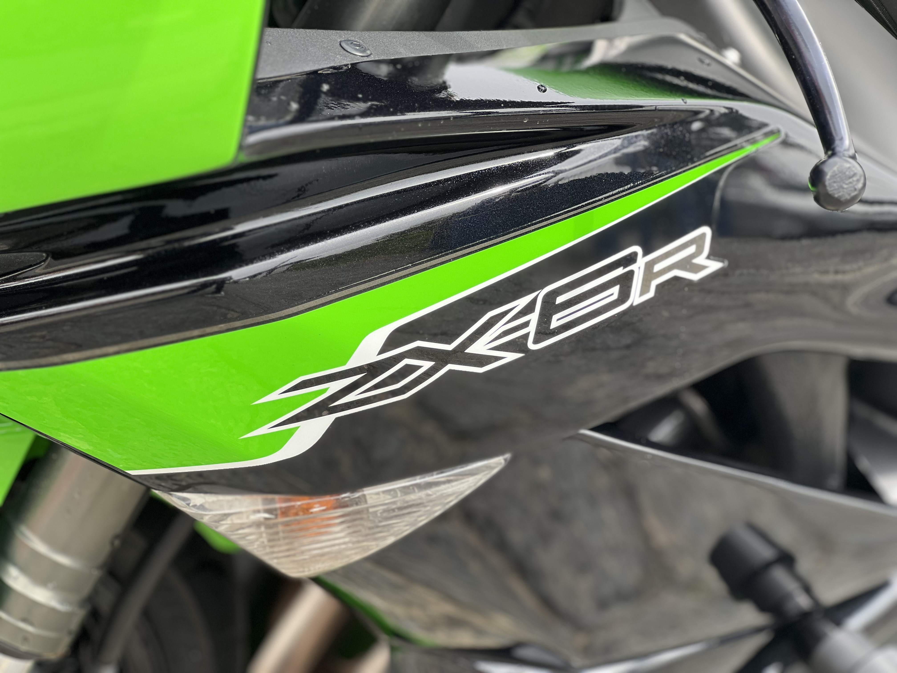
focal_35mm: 77
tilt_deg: -19.1
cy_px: 336
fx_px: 1995
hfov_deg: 25.3
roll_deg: -6.3
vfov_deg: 19.1
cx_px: 448
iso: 25
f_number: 2.8
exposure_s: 1/121
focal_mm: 9
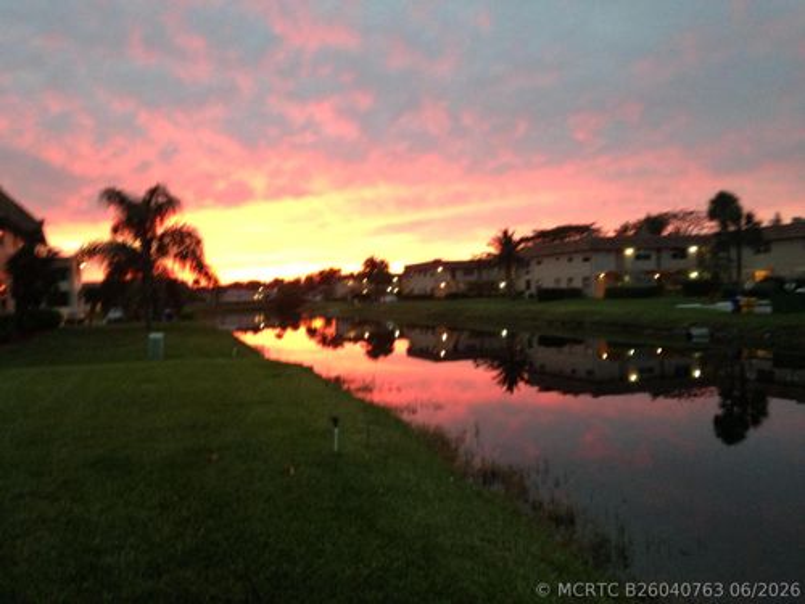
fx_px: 767
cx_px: 402
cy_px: 302
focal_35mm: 33
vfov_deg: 42.9
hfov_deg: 55.4
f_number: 2.4
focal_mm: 4.13
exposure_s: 1/20
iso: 250
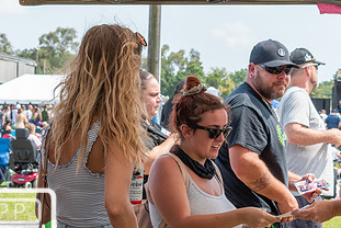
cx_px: 219
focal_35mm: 121
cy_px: 195
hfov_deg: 16.9
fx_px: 1147
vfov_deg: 11.3
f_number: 9
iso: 200
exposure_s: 1/320
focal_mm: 40
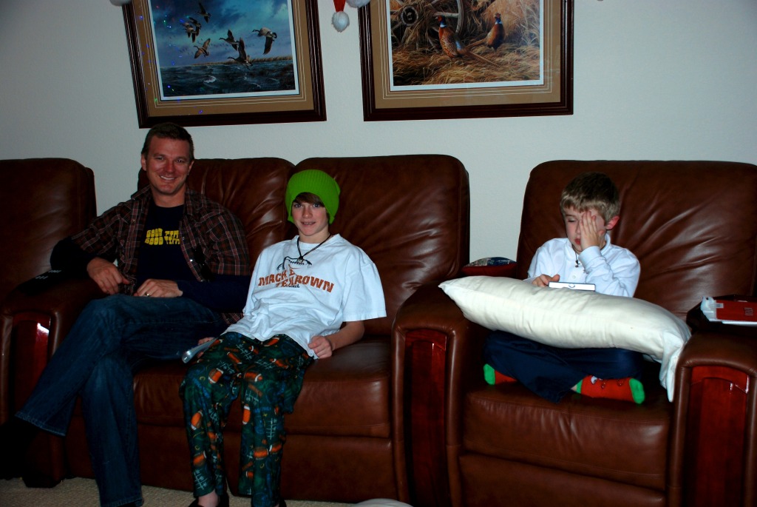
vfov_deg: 32.0
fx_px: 884
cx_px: 378
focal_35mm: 42
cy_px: 254
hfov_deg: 46.4
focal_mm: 28
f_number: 4
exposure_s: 1/60
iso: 200
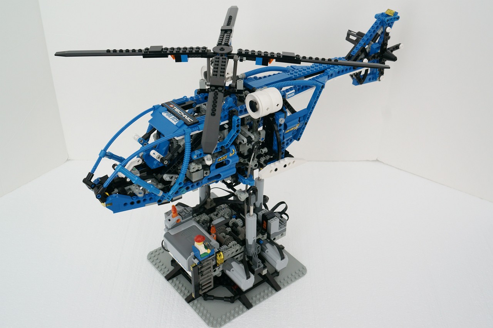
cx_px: 246
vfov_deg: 33.0
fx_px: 554
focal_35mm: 40
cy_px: 164
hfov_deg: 48.0
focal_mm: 27
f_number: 8
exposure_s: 1/13
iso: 400
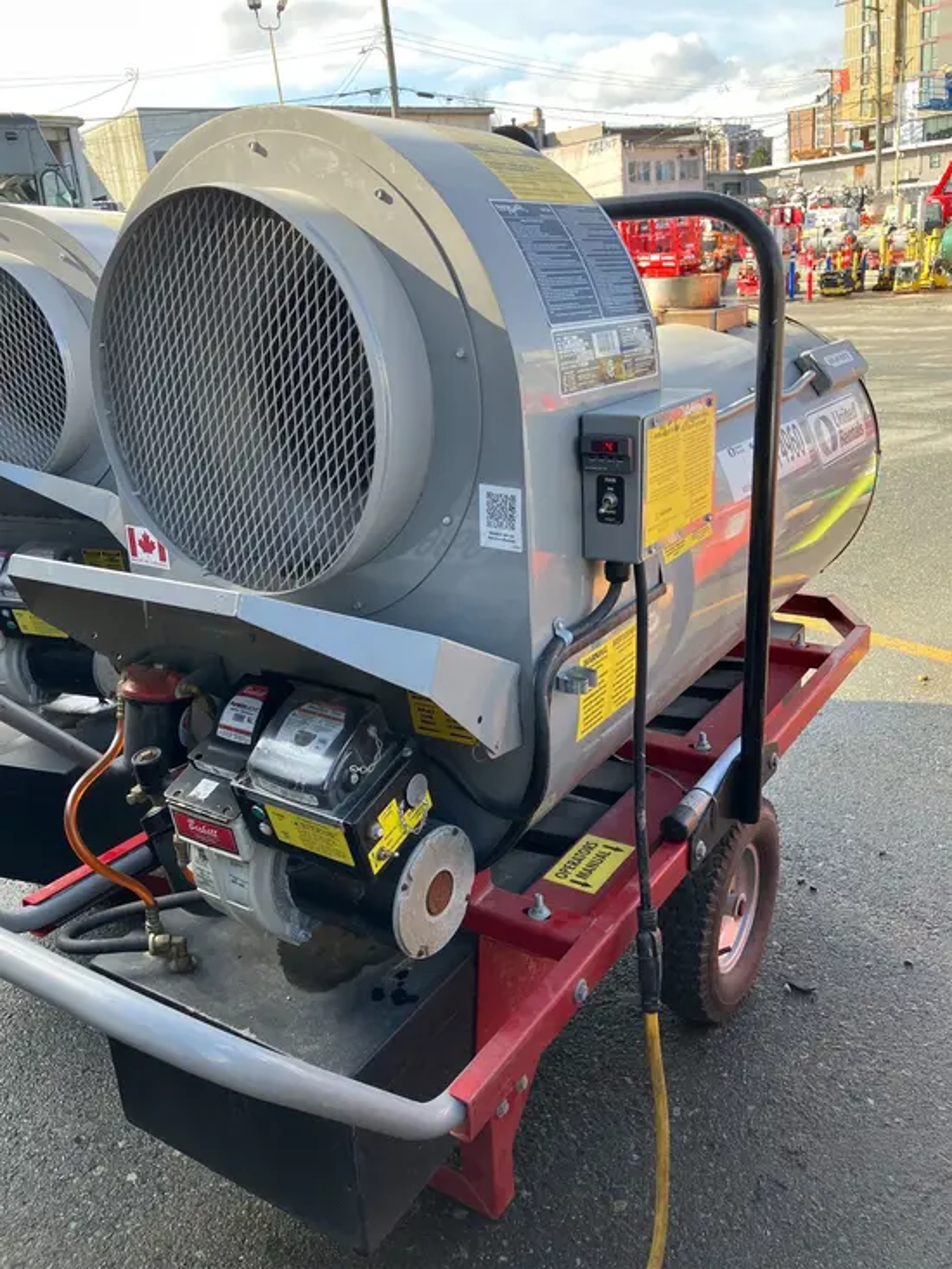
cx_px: 476
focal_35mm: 28
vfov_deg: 63.4
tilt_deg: -18.1
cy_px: 634
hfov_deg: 49.8
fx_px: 1026
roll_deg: +4.4
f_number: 1.8
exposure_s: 1/225
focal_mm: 3.99
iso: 25
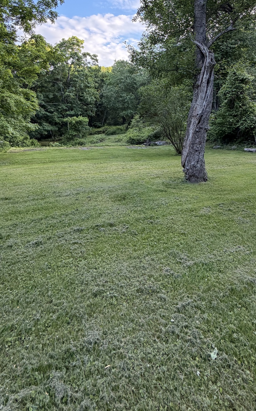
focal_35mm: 23
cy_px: 111
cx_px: 118
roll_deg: -1.4
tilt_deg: +3.5
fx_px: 257
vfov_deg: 72.7
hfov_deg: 52.9
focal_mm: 2.22
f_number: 2.2
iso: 64
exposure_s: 1/121
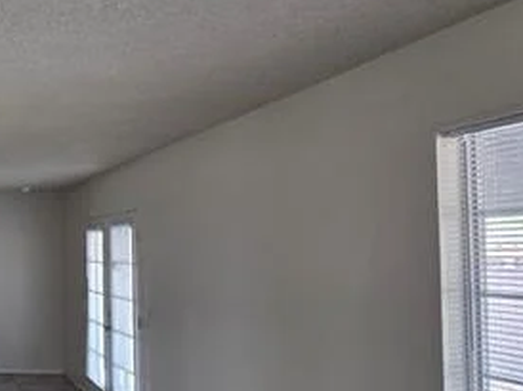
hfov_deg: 35.5
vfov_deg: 37.5
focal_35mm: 38
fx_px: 574
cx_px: -139
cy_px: 231
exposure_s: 1/120
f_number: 1.9
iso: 125
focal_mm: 2.2
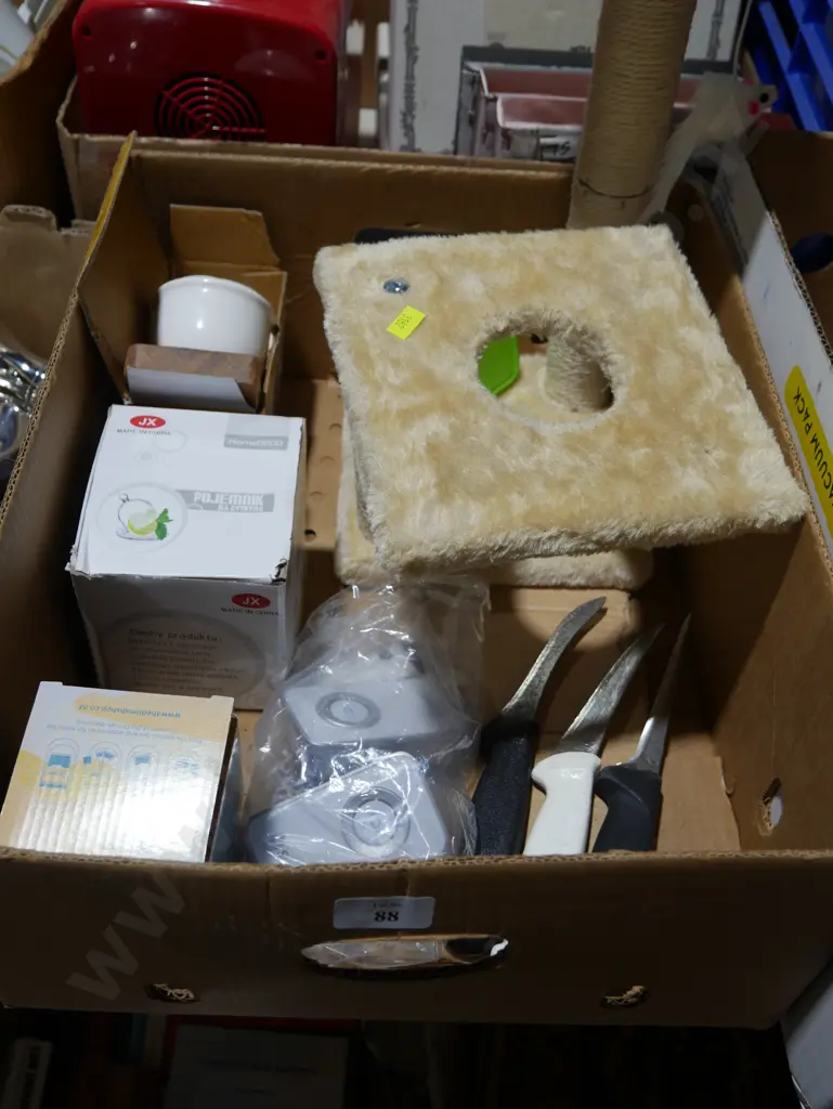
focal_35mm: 34
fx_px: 1090
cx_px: 416
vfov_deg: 53.9
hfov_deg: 41.8
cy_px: 554
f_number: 4
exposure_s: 1/125
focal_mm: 17
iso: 200
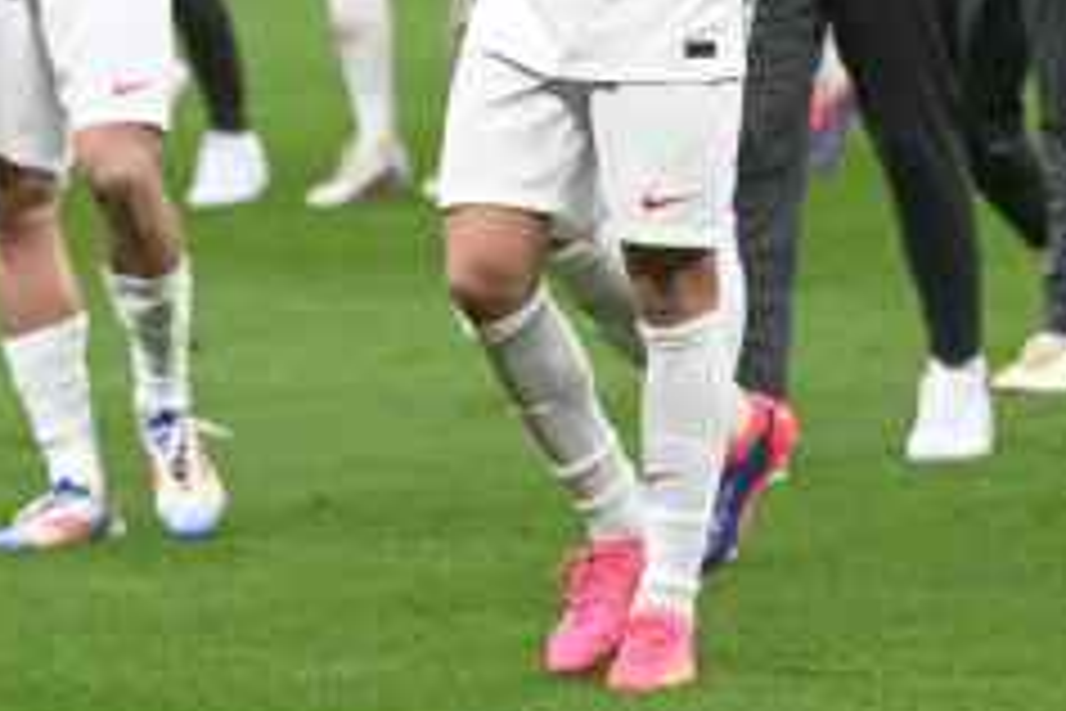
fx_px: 15693
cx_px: 18
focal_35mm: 530
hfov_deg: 3.9
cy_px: -254
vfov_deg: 2.6
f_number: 2.8
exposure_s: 1/1600
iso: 1600
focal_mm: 98
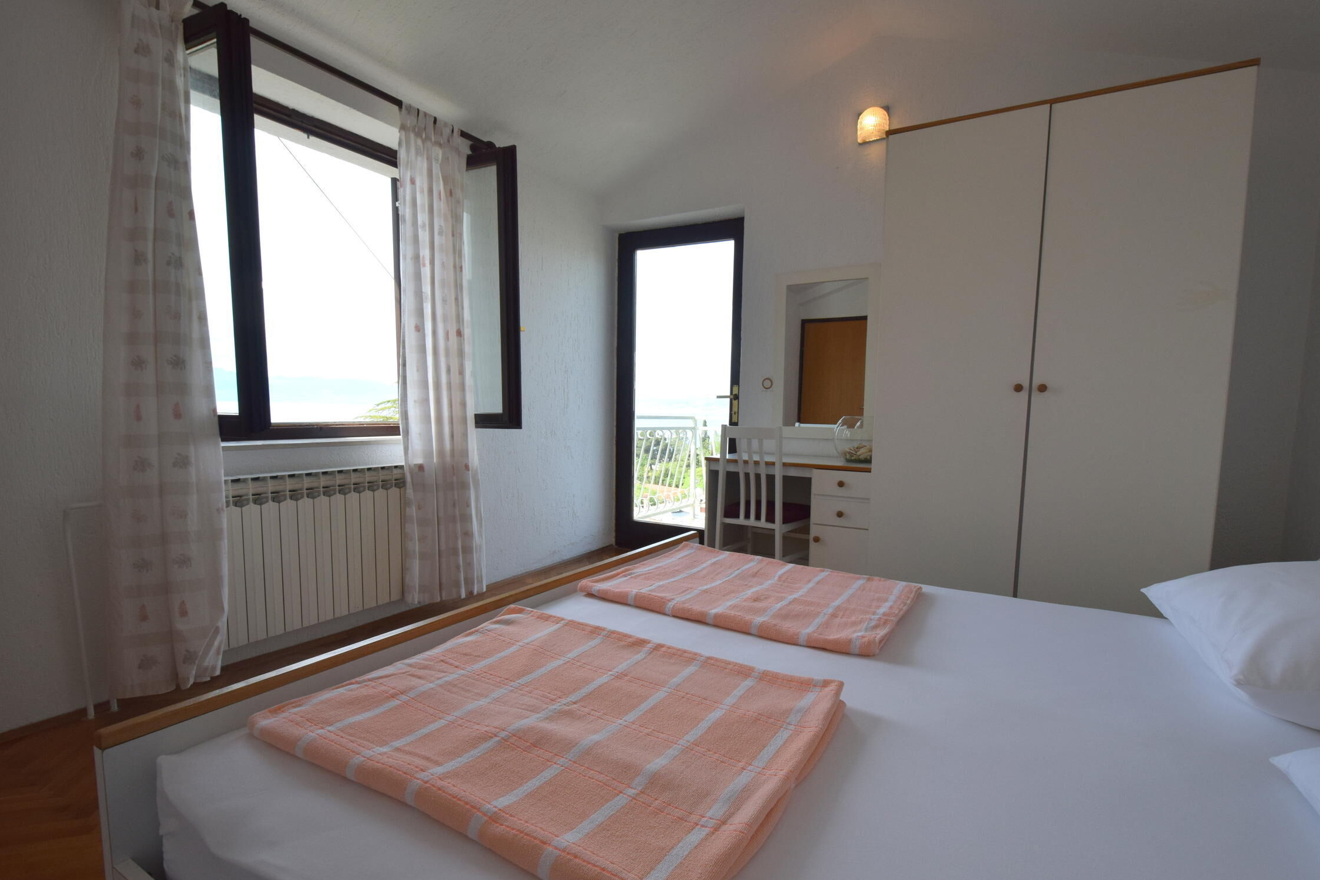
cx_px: 696
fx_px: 587
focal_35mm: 16
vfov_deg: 73.7
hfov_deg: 96.6
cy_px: 455
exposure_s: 1/250
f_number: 8
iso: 400
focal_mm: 10
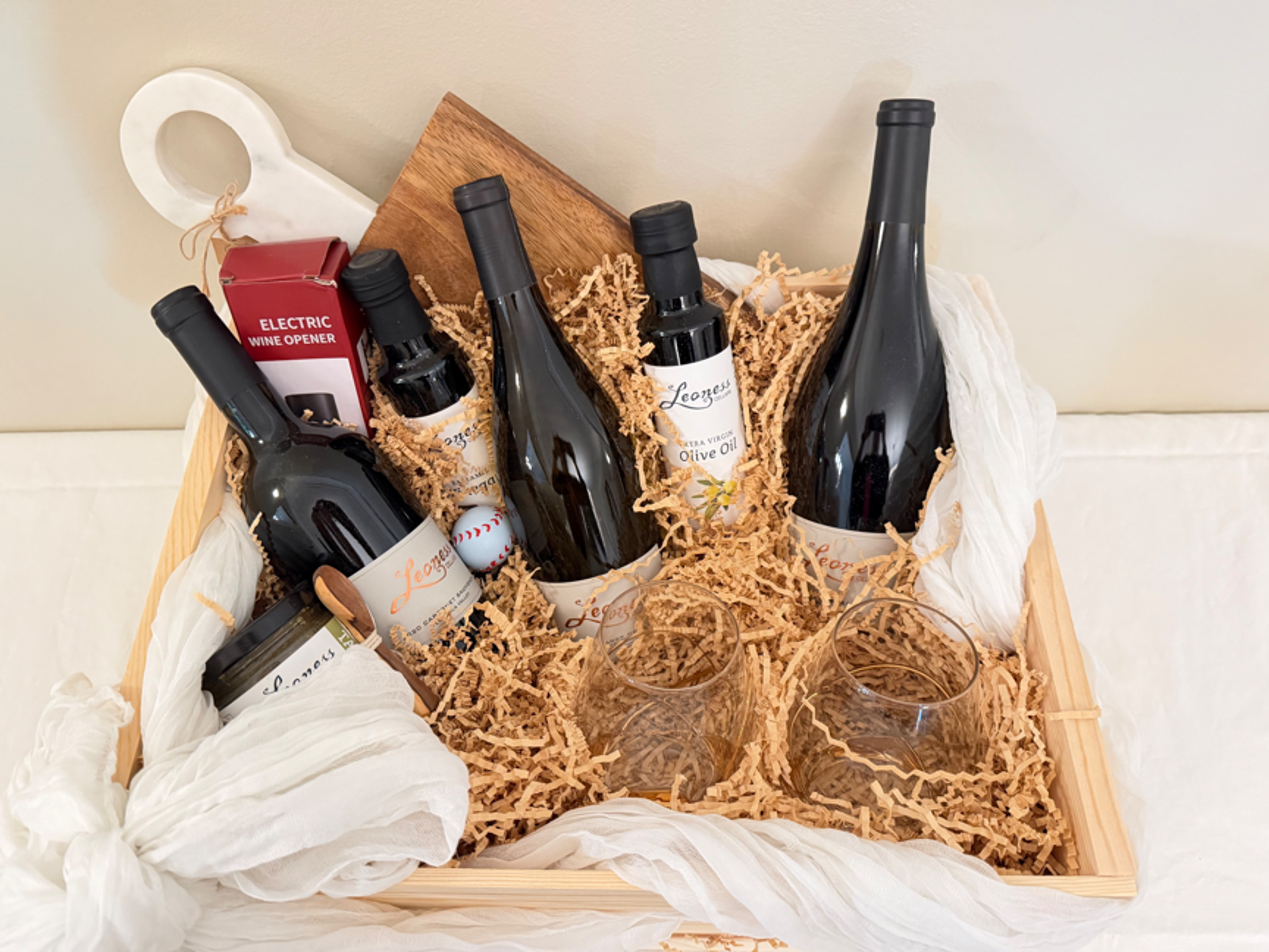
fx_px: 916
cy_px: 468
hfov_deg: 69.4
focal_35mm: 25
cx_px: 615
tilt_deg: -58.3
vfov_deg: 54.9
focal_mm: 6.76
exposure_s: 1/40
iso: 800
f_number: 1.78
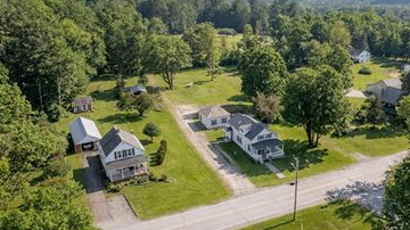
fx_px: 348
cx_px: 264
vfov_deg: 36.6
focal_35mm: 32
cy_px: 103
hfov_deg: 60.0
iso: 110
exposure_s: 1/100
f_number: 2.8
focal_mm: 8.38
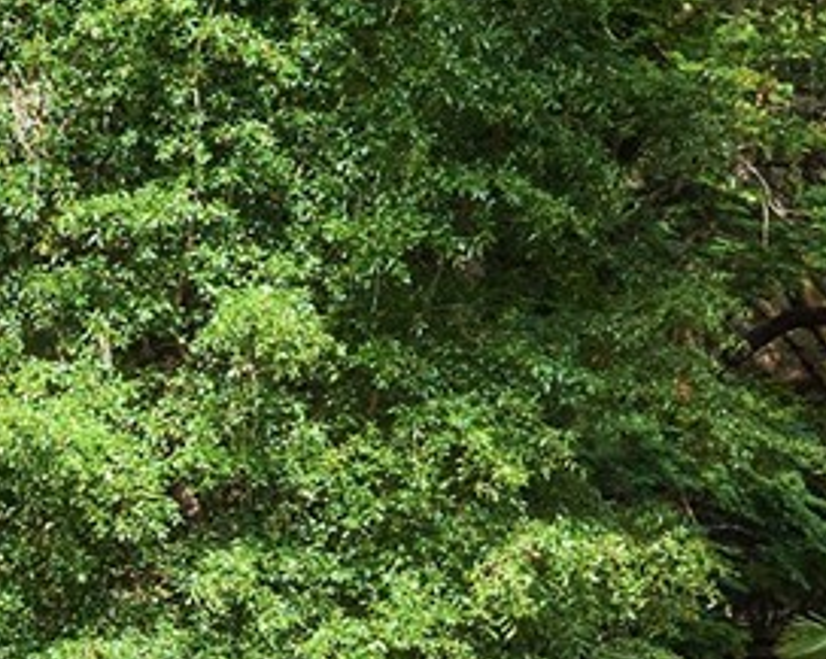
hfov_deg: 11.2
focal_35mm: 138
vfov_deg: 11.1
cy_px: 586
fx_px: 3370
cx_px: -1285
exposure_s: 1/640
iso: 160
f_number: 1.8
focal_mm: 8.67
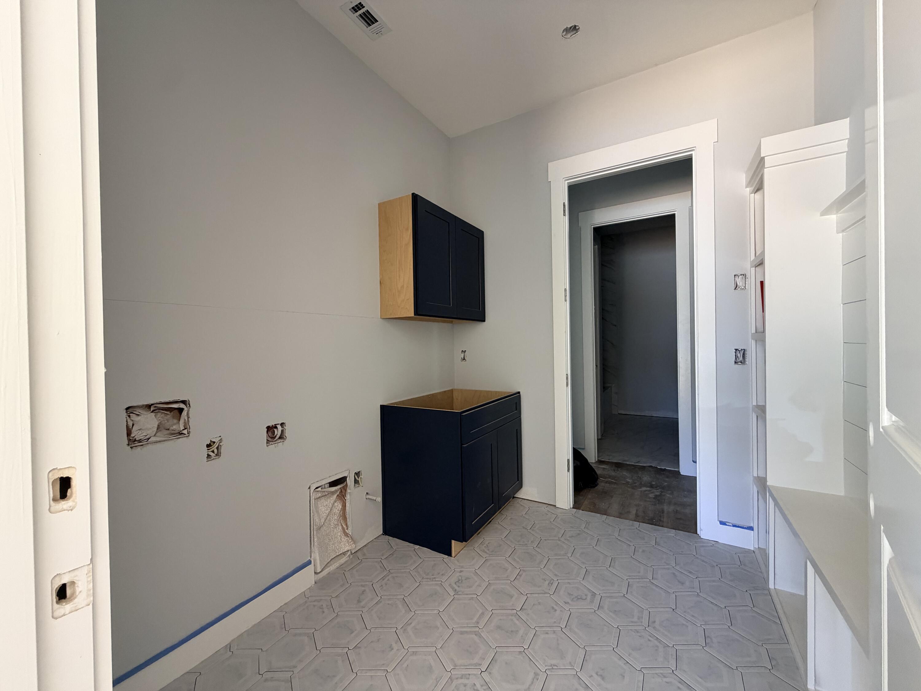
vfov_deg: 85.7
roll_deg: +1.2
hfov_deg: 102.1
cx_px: 460
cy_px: 346
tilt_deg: -0.5
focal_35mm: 14
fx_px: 372
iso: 250
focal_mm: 2.22
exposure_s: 1/121
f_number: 2.2
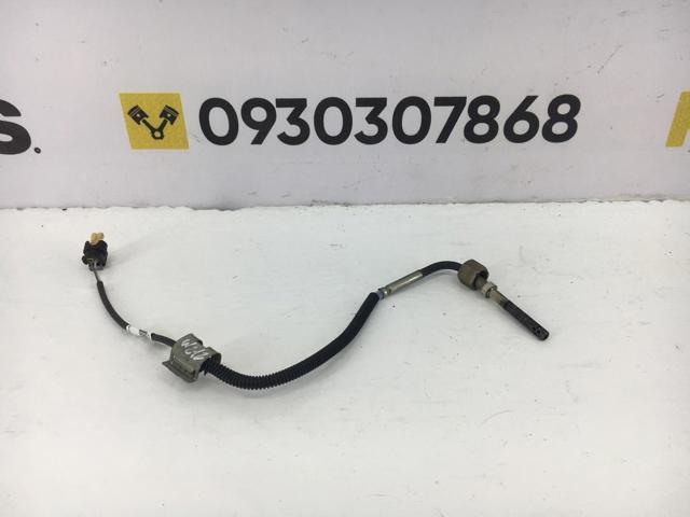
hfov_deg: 61.7
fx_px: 578
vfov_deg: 48.2
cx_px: 345
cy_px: 258
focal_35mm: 29
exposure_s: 1/100
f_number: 2.2
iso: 32
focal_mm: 4.15
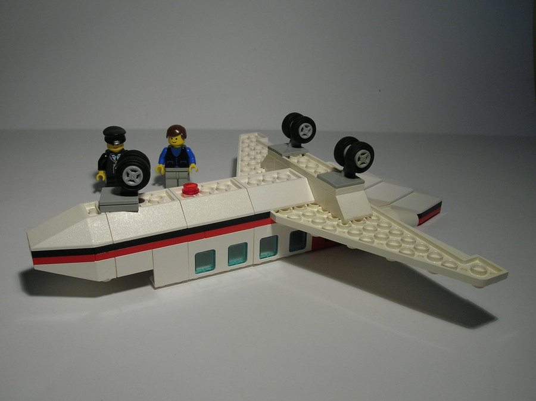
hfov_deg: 54.0
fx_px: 526
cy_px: 200
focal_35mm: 34
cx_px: 268
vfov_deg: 41.7
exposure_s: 1/28.6
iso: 50
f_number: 4.9
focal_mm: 5.7
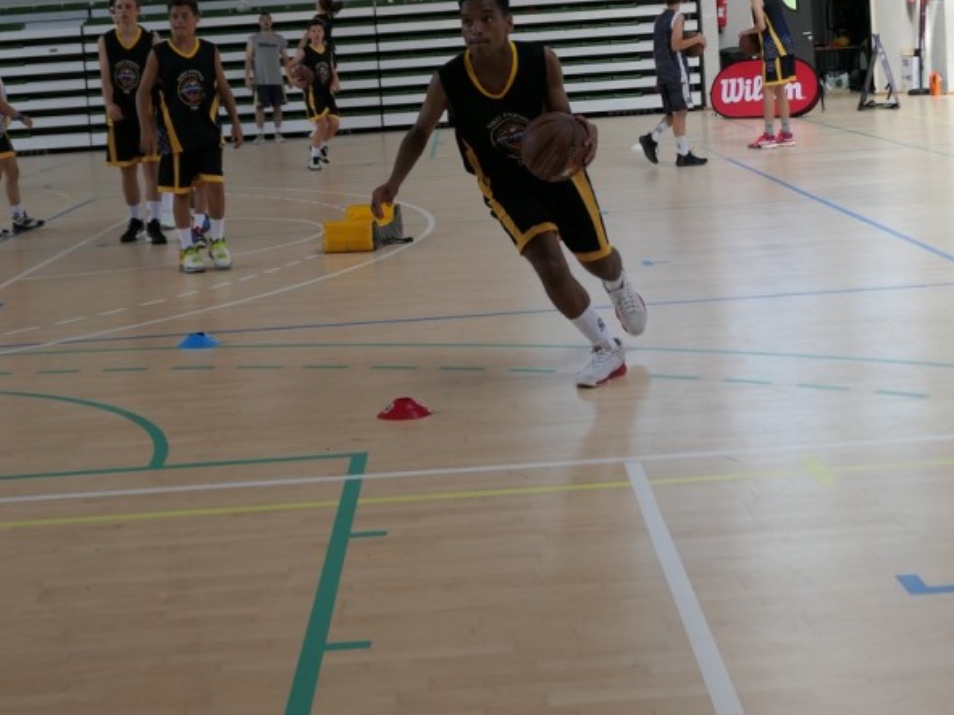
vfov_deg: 21.2
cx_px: 473
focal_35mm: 69
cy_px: 213
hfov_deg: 28.2
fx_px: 1901
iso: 500
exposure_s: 1/500
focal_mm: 17.2
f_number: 2.8
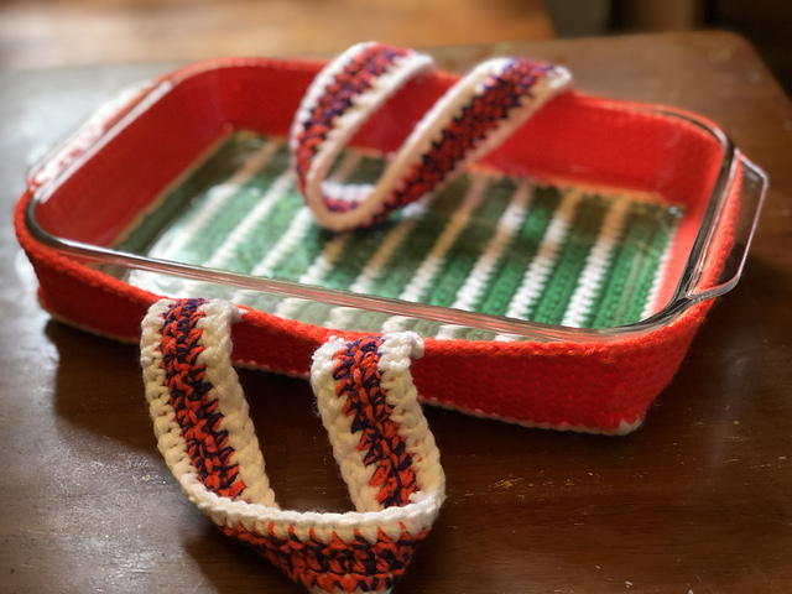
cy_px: 297
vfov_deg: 25.7
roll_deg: +3.1
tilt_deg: -36.7
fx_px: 1304
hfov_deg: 33.8
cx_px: 396
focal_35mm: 57
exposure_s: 1/30
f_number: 2.8
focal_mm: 6.6
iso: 125
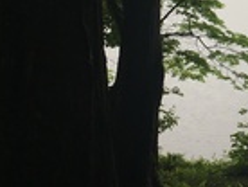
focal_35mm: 105
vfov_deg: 13.7
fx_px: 754
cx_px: 332
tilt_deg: -2.3
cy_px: -40
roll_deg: -2.1
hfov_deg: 17.4
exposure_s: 1/197
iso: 25
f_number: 2.2
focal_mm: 4.15
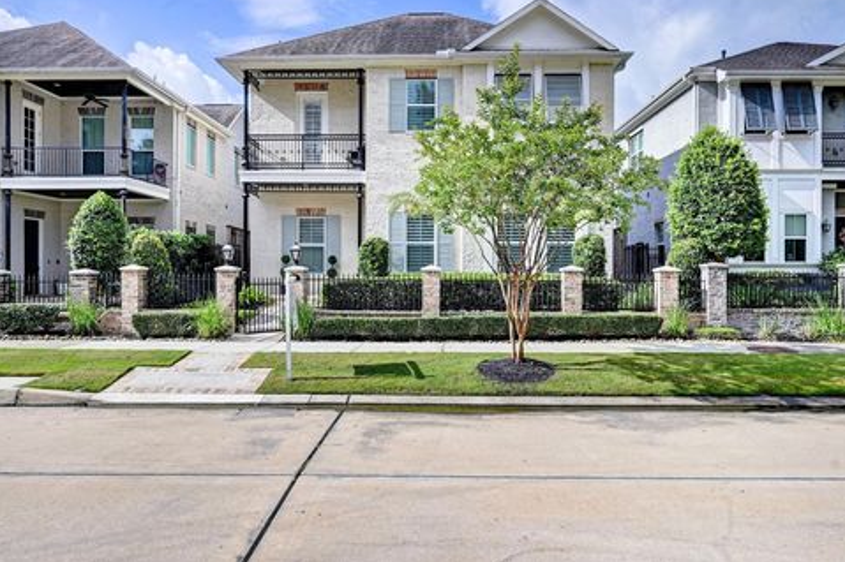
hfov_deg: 72.6
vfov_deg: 52.1
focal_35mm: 25
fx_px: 575
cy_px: 274
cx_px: 423
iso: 400
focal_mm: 23.5
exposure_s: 1/800
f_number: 8
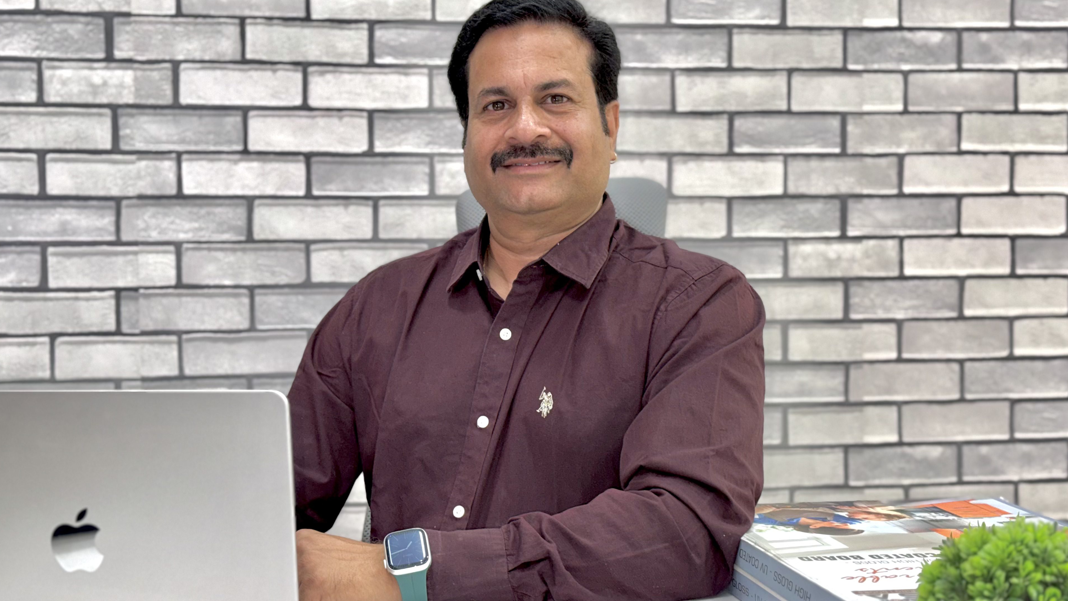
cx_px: 536
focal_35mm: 55
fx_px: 1557
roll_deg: -0.3
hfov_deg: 37.9
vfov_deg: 21.8
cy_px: 285
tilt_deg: -2.3
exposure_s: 1/22
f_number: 1.78
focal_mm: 6.76
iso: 64
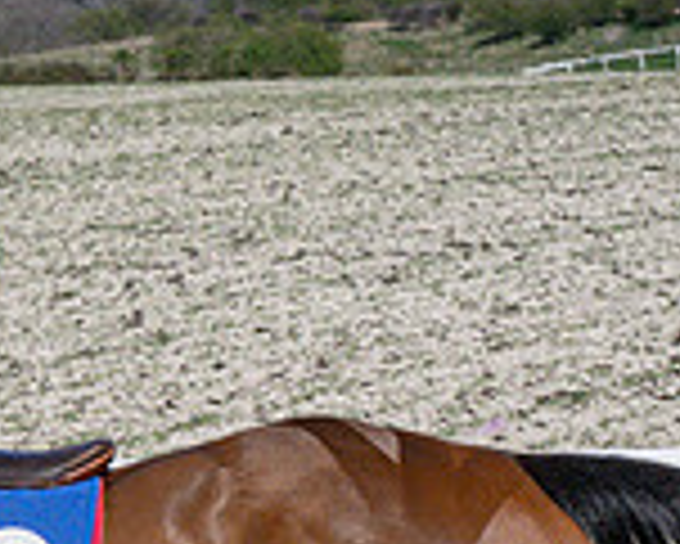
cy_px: 657
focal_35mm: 588
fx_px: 11841
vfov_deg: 2.6
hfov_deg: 3.3
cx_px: -35
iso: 2000
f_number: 20
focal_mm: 115
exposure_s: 1/1600
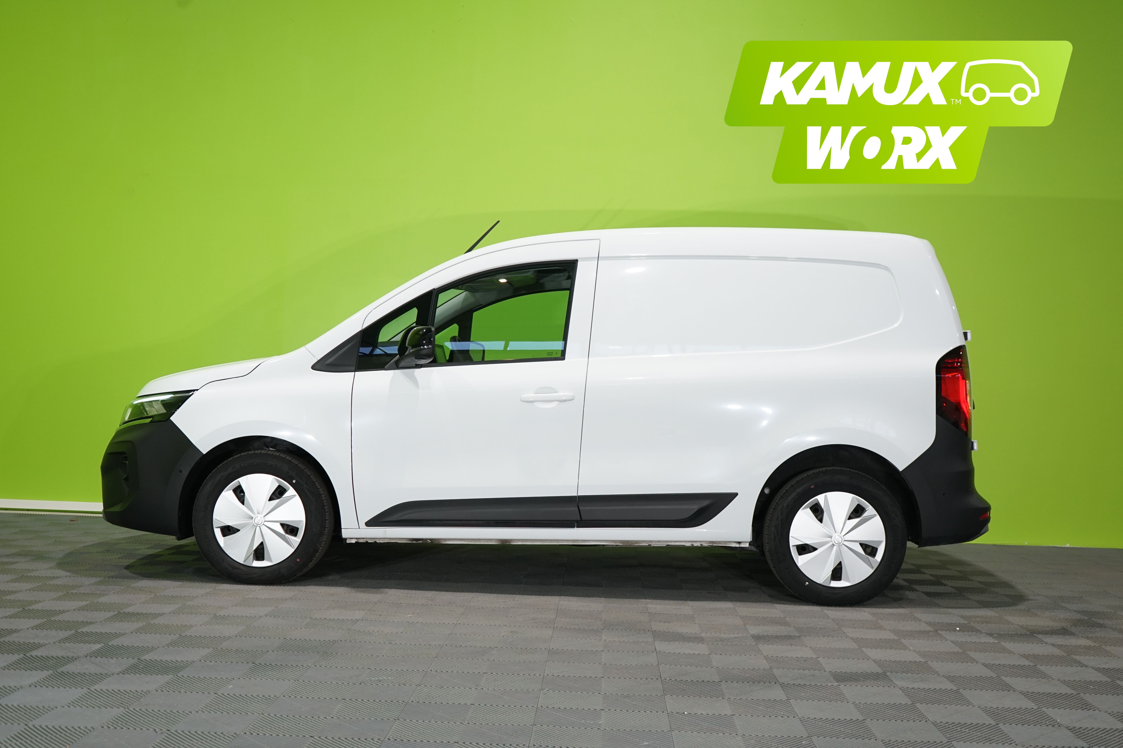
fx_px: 1154
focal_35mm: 37
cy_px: 374
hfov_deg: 51.9
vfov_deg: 35.9
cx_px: 562
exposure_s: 1/30
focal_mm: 37
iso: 800
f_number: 5.6
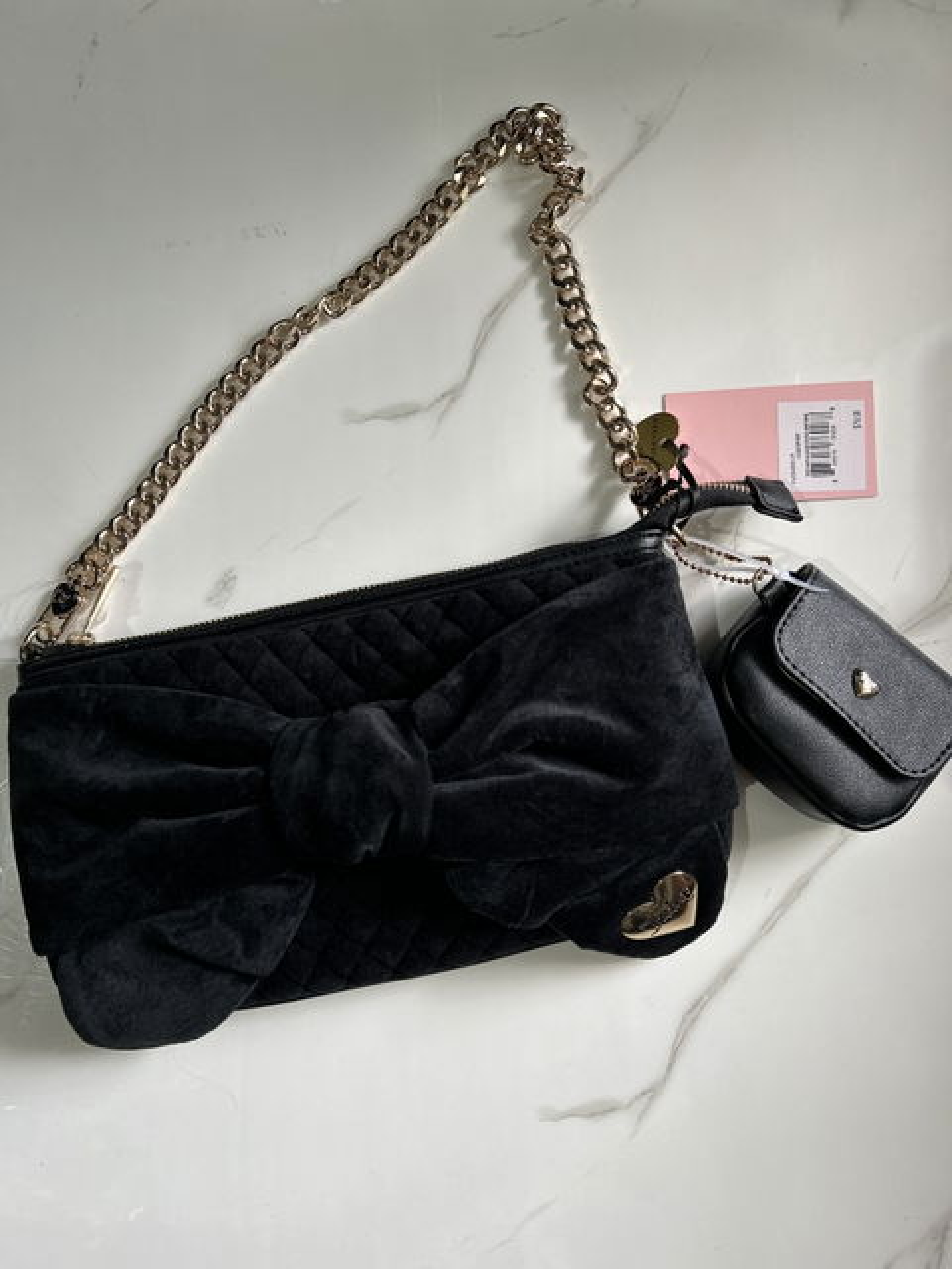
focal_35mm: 26
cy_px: 634
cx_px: 476
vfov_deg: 67.3
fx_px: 953
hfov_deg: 53.1
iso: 125
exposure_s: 1/60
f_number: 1.5
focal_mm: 5.7
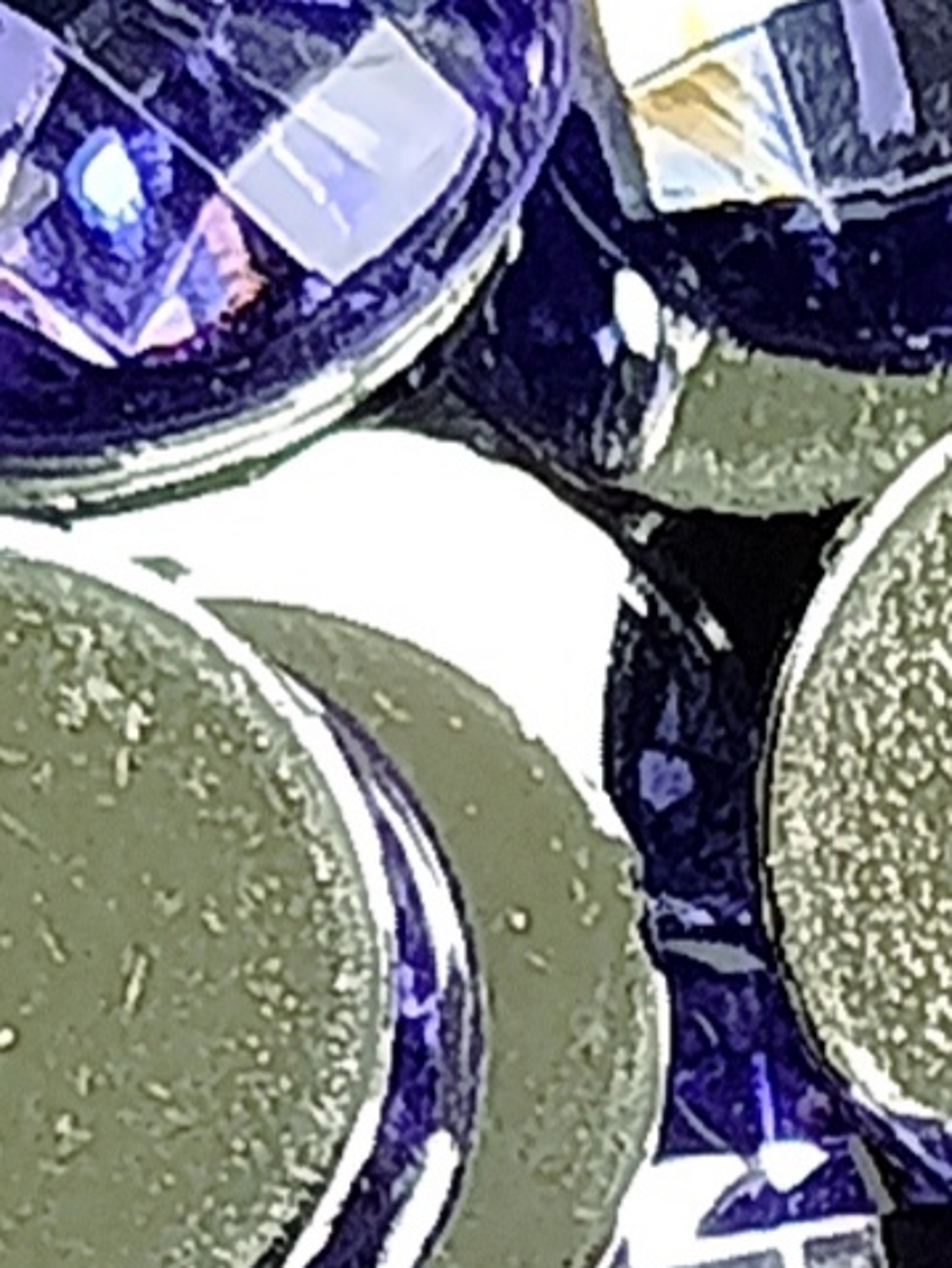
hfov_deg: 6.7
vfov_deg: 8.7
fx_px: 8060
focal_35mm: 220
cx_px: 1283
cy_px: 2016
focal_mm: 4.71
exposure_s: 1/100
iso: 200
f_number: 1.7
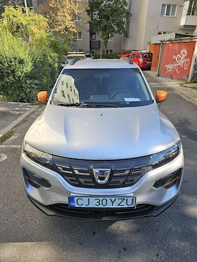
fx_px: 175
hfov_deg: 58.9
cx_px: 98
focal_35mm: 23
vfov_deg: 73.9
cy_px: 131
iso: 10
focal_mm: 6.3
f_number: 1.7
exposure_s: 1/182
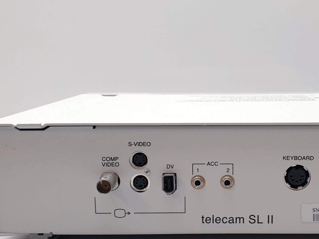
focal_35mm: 46
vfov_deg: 31.5
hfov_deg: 40.5
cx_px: 223
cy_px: 137
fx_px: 424
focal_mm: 4.3
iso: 64
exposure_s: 1/50
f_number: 2.4
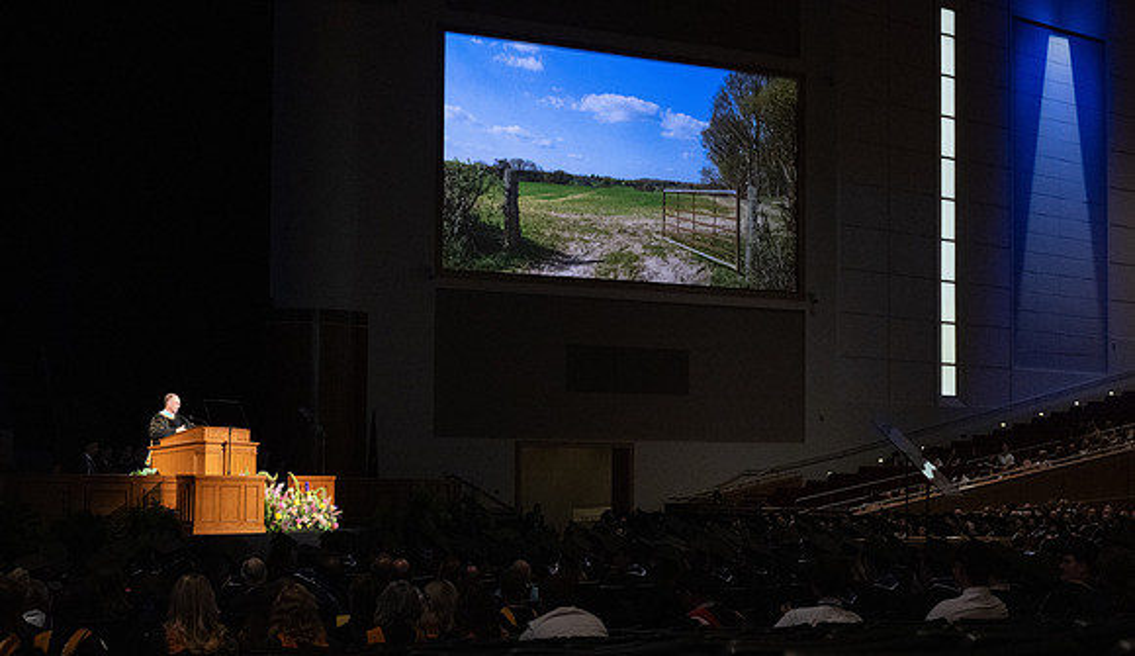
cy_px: 366
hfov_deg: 33.5
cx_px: 719
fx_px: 1876
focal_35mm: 62
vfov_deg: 19.8
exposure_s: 1/100
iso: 3200
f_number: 5.6
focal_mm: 47
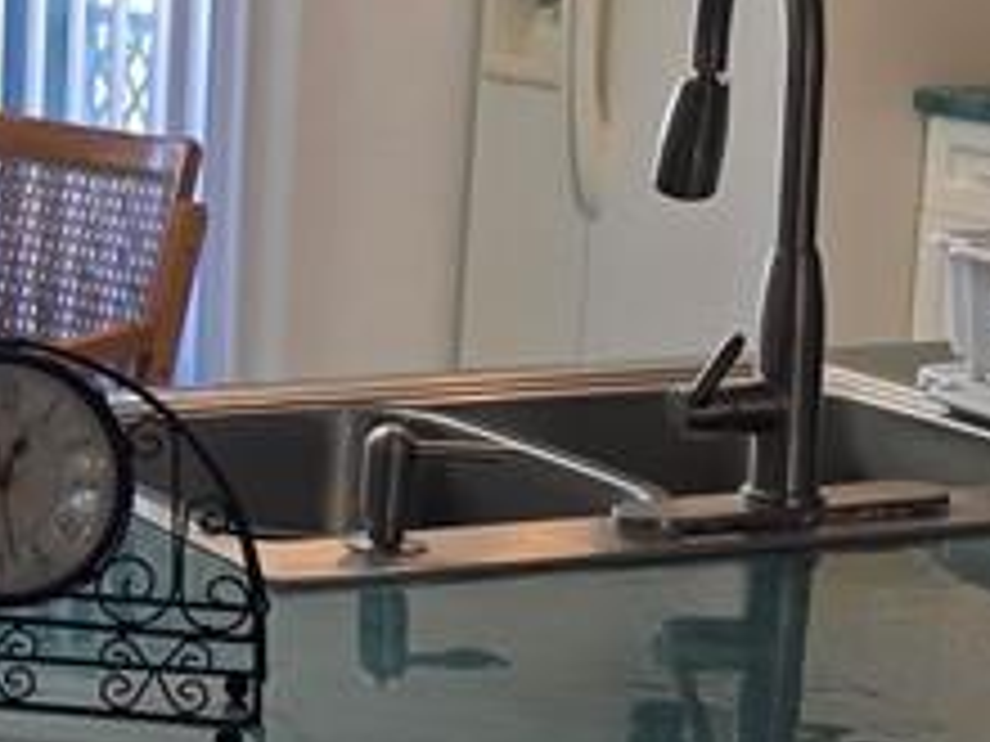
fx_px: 3060
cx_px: -274
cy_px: 265
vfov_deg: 13.8
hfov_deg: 17.3
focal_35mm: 107
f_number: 1.7
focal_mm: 6.3
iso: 80
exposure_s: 1/120
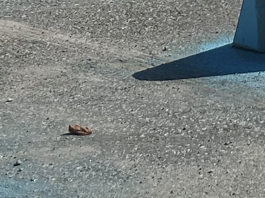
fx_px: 1385
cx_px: 453
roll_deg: +0.7
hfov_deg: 10.4
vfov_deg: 8.0
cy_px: -143
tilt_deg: -3.9
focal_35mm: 181
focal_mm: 5.7
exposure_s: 1/6579
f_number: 1.5
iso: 50
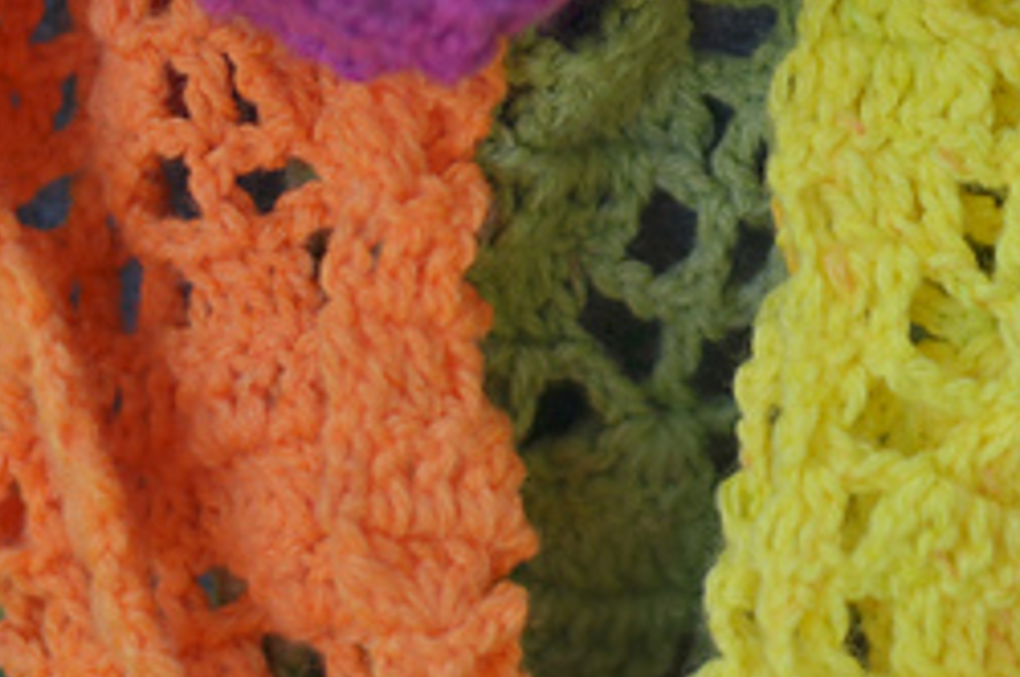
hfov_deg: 10.7
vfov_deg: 7.1
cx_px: 922
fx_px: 5433
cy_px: 16
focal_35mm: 192
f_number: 1.8
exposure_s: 1/800
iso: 100
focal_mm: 50
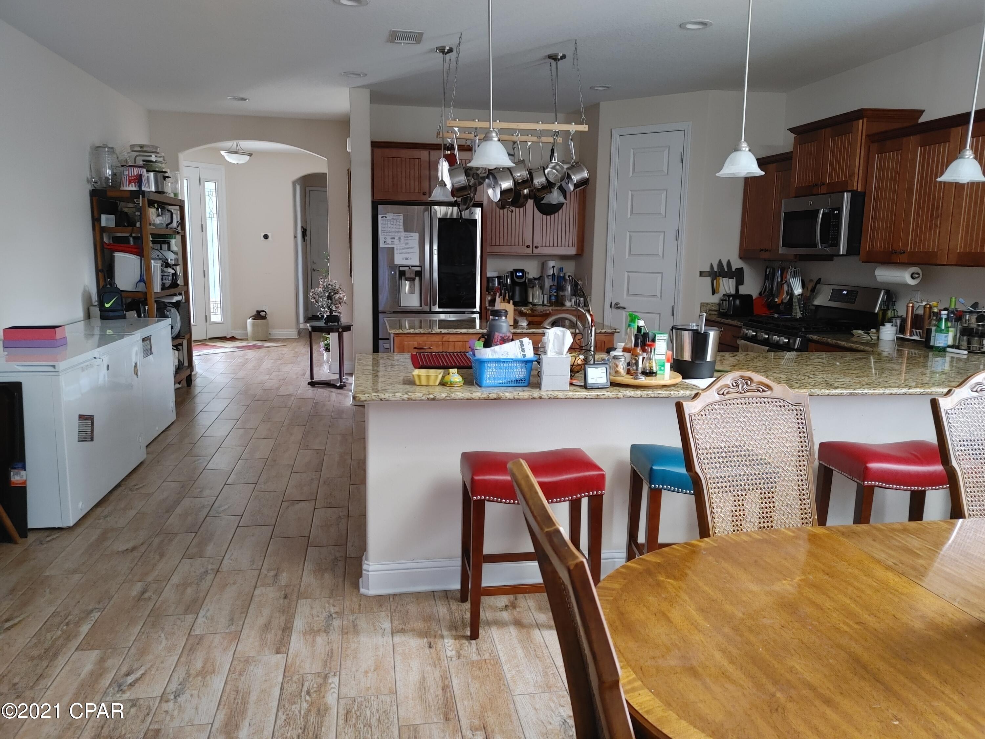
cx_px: 492
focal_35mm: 26
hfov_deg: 67.3
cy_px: 370
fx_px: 740
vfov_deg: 53.1
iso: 250
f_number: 1.8
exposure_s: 1/24
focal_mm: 5.58
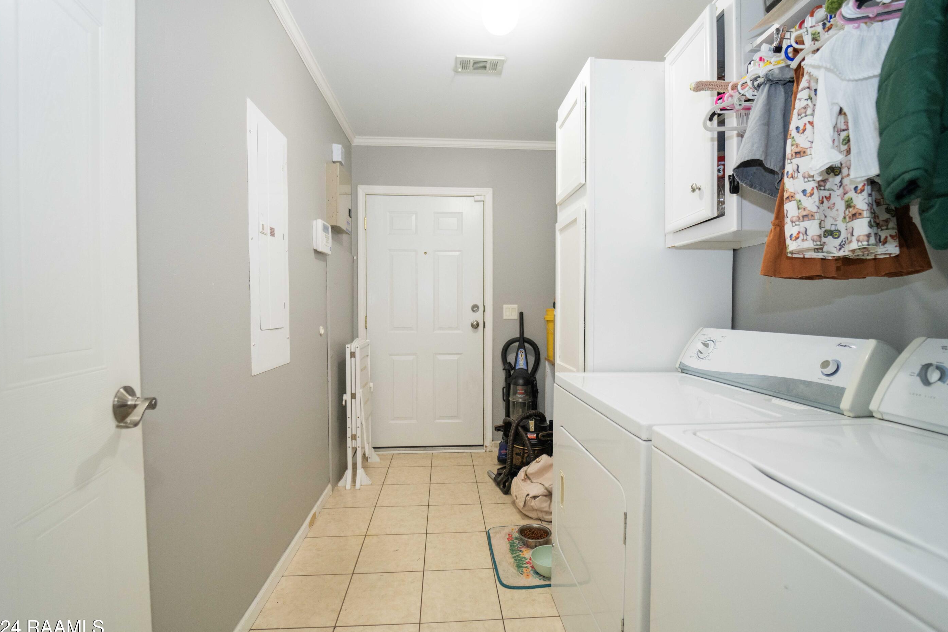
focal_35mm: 15
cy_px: 320
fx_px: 395
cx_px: 471
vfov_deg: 77.3
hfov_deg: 100.4
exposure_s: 1/160
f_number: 2.8
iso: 1600
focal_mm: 14
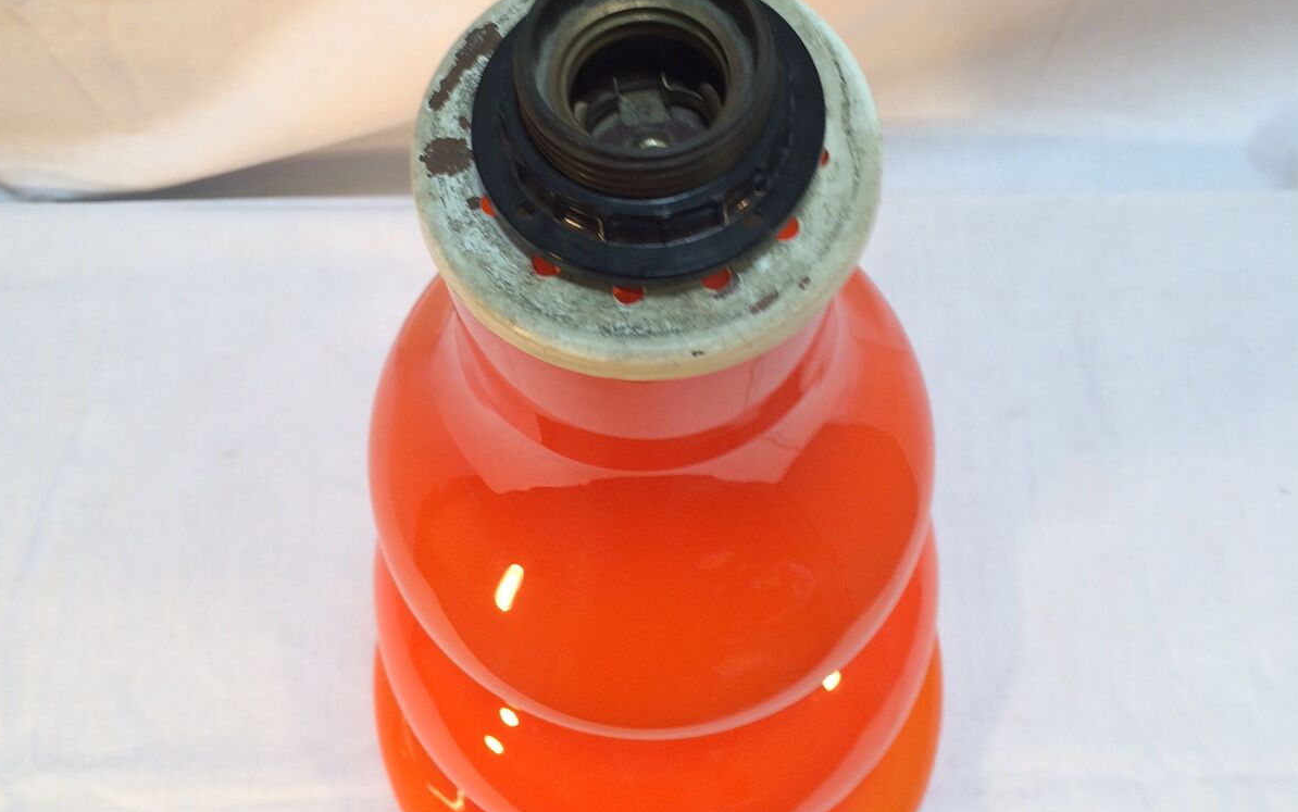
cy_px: 275
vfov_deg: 30.4
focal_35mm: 42
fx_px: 1486
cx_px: 635
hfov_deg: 47.2
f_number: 2.2
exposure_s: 1/50
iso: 40
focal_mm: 4.15
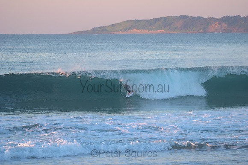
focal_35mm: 280
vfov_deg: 4.9
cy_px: 82
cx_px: 124
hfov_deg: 7.4
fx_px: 1929
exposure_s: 1/400
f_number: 5.6
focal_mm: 280
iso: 400
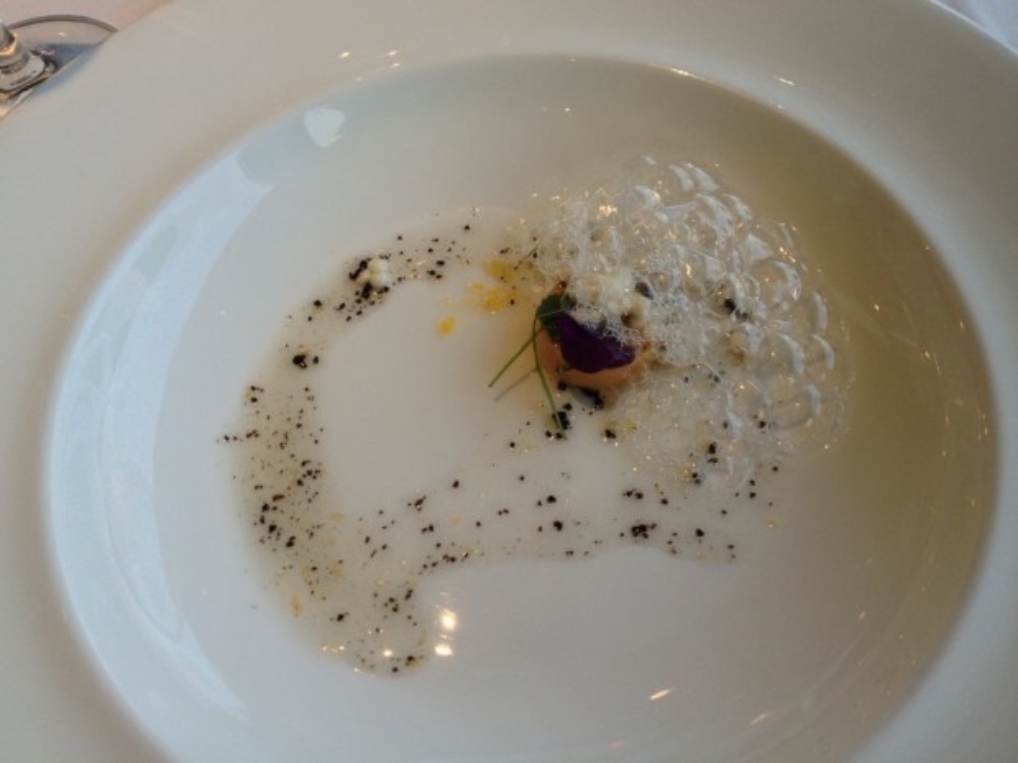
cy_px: 382
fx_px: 1029
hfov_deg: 52.6
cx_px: 509
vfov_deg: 40.7
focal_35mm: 35
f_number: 2.4
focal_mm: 4.28
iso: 50
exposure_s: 1/30
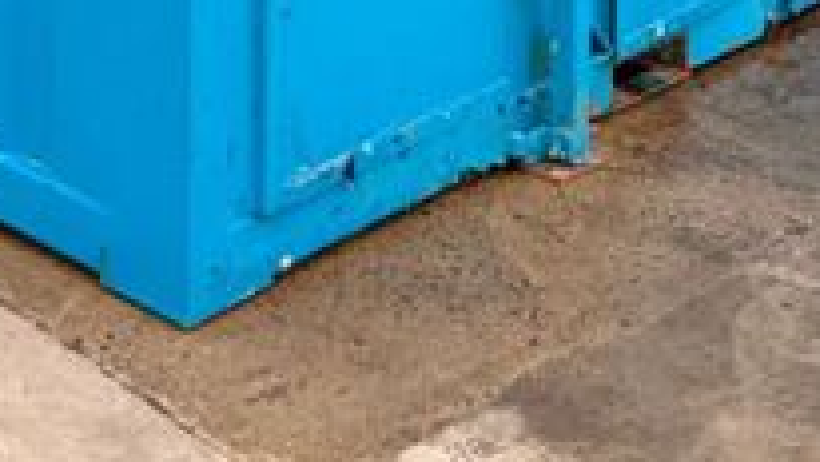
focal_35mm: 76
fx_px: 1653
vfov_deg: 13.8
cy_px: -418
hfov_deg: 27.2
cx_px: 147
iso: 80
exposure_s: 1/571
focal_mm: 6.76
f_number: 1.78
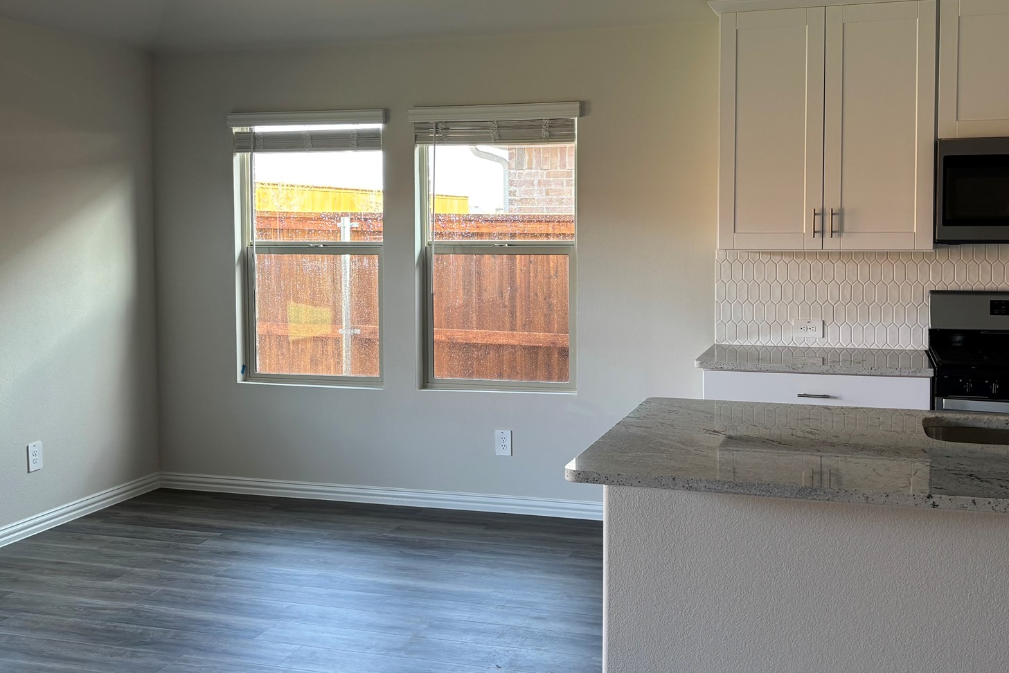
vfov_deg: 35.0
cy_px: 273
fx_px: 1065
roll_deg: +0.1
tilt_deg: -2.4
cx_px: 533
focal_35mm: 38
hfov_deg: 50.7
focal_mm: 5.96
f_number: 1.6
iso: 80
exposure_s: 1/60
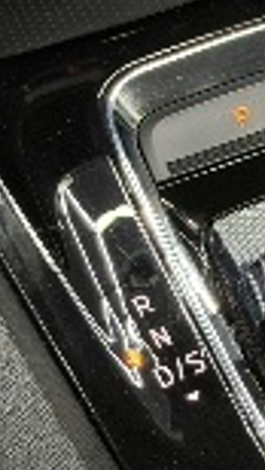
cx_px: 247
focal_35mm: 141
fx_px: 1756
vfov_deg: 15.2
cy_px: 211
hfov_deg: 8.6
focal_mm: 6.76
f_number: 1.78
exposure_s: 1/30
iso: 640
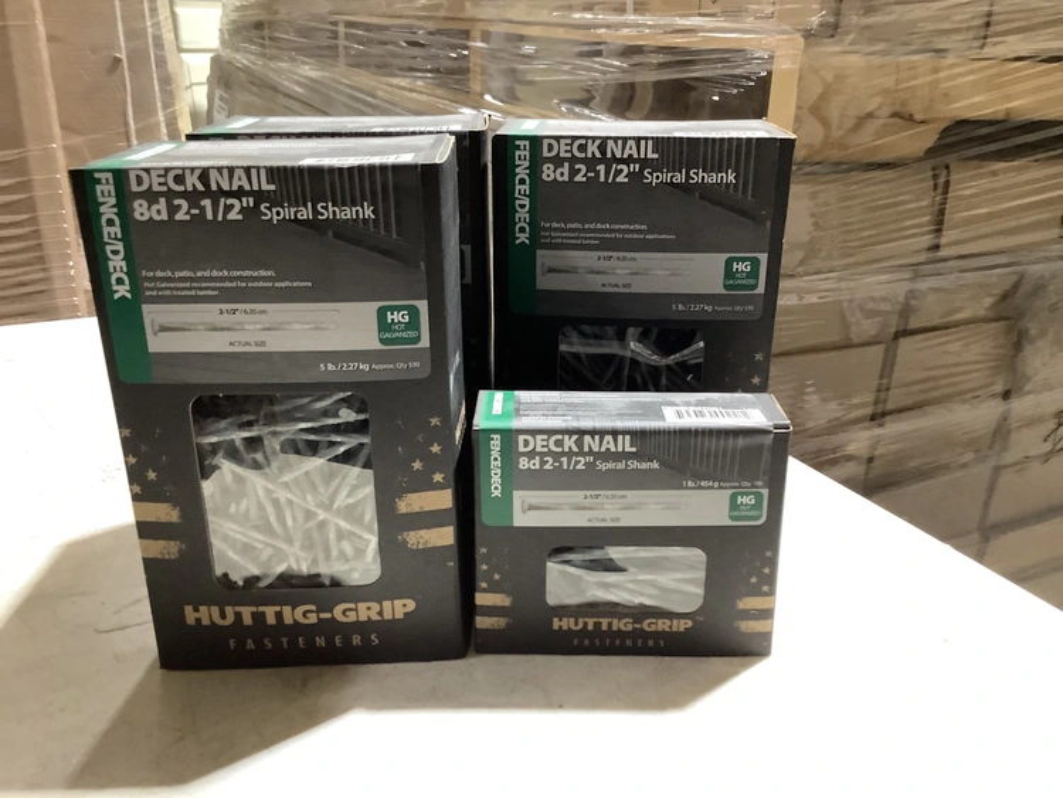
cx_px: 532
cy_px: 399
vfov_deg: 45.5
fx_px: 952
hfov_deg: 58.3
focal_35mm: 31
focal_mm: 3.3
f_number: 2.4
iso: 400
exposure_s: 1/30
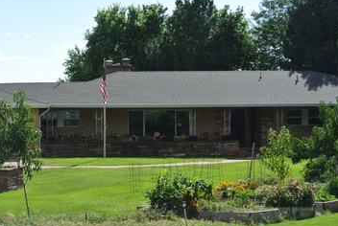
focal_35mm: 89
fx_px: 837
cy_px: 100
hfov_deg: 22.6
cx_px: 74
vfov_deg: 15.4
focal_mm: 18.2
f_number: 5
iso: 100
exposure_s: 1/800
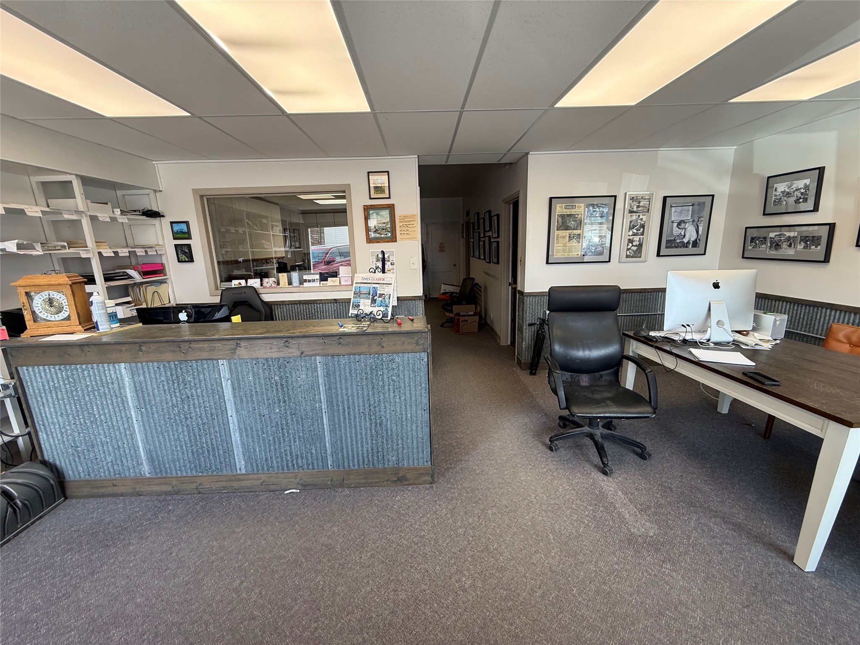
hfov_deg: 102.1
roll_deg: +1.6
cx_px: 430
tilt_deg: -10.6
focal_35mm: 14
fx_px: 348
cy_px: 322
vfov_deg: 85.7
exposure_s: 1/120
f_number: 2.2
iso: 125
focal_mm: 2.22
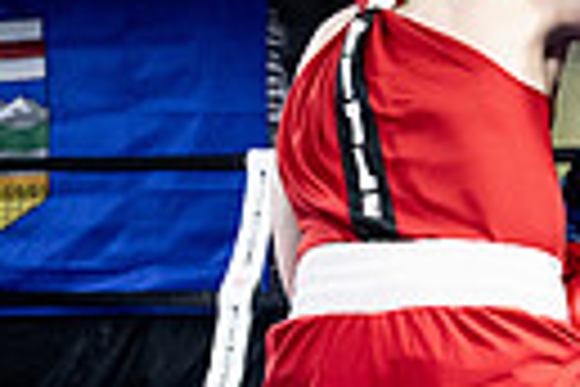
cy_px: 443
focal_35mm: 189
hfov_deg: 10.7
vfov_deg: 7.2
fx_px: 3045
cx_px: 665
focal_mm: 42
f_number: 2.8
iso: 8000
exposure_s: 1/1000
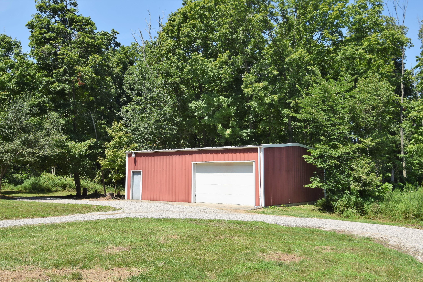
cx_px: 212
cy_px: 141
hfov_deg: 53.1
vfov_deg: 36.9
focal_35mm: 36
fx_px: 423
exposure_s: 1/200
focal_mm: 24
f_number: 10
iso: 100
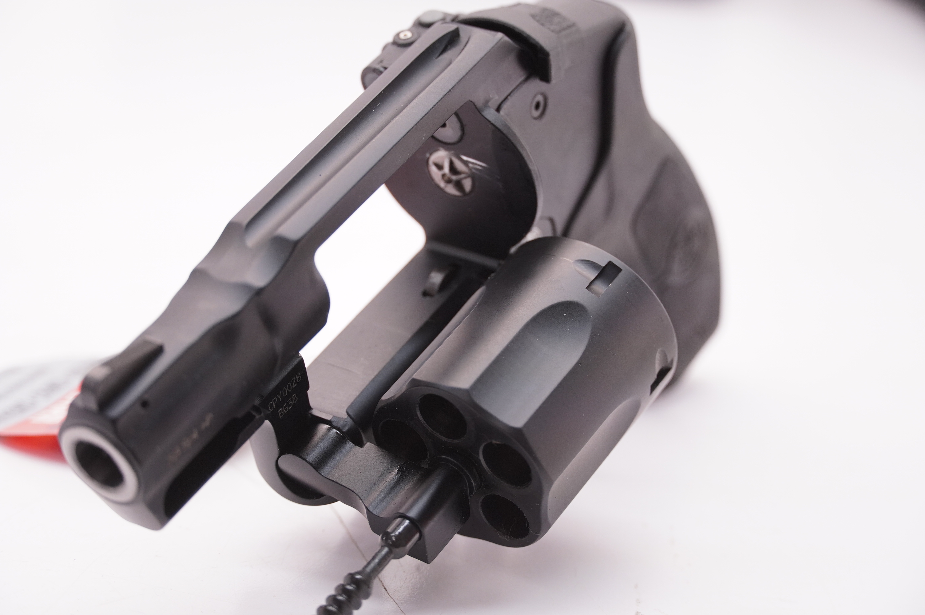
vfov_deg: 15.2
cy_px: 308
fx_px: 2310
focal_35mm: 90
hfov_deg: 22.6
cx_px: 462
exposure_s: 1/125
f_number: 5.6
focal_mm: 60
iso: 640
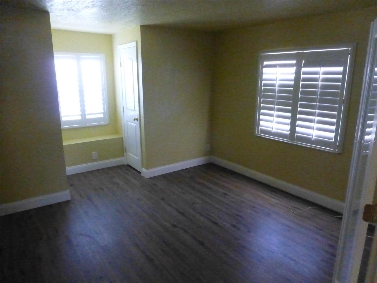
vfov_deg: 56.8
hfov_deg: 71.6
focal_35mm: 24
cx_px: 188
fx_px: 261
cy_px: 142
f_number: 3.3
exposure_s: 1/60
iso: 3200
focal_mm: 4.3
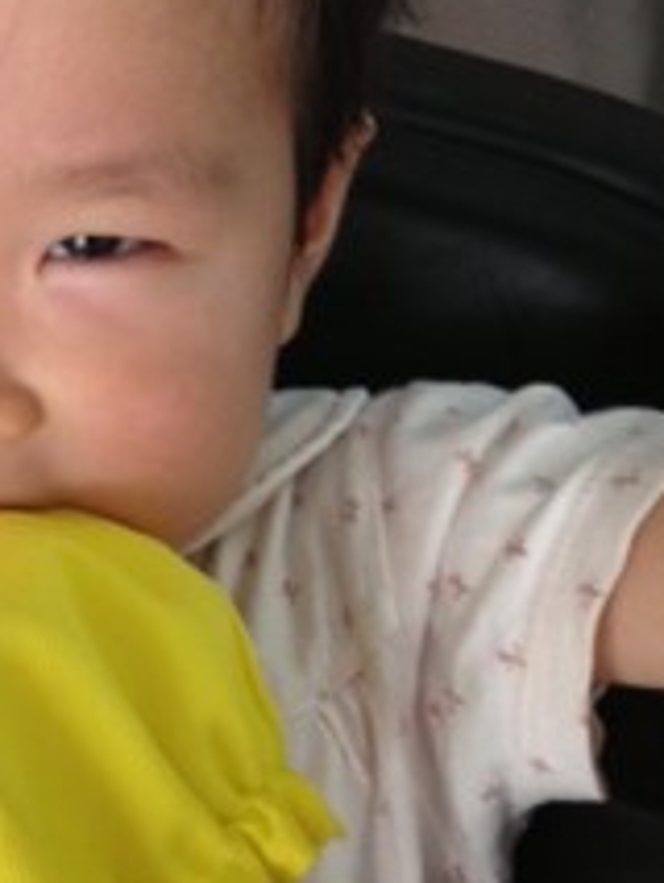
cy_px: 444
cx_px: 33
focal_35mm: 74
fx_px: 1891
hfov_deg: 19.5
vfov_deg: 26.3
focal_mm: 4.28
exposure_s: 1/20
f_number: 2.4
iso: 125
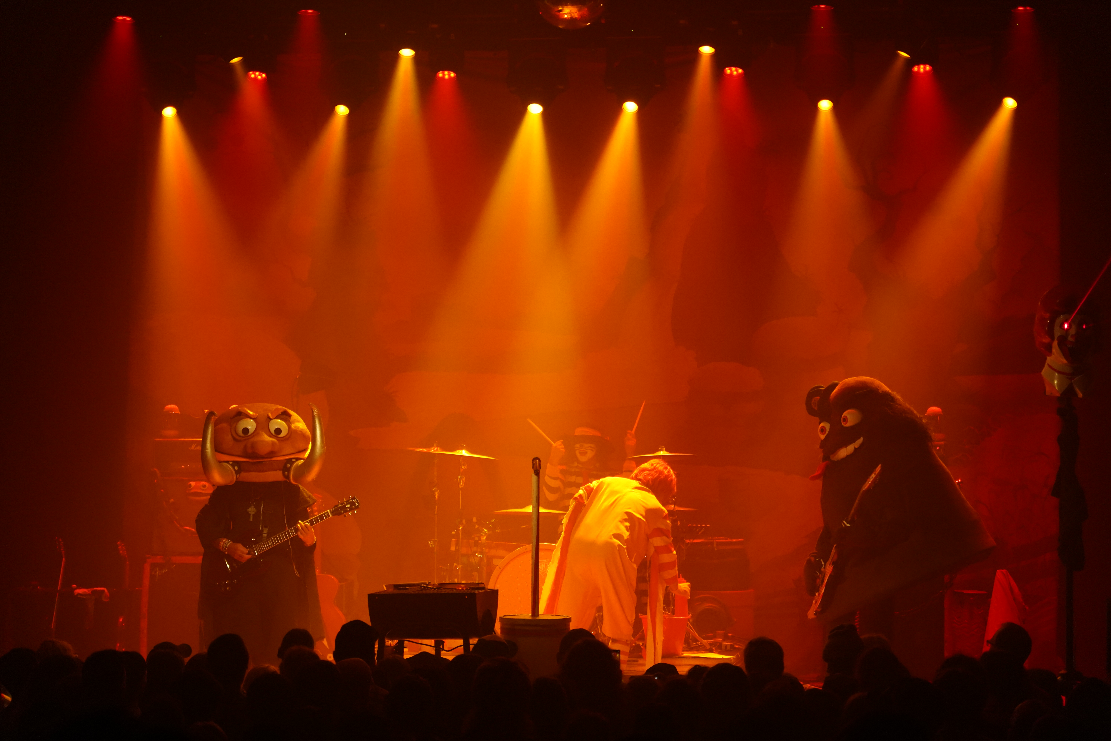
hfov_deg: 19.5
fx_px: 3240
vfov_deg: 13.0
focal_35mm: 105
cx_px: 556
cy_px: 370
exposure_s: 1/160
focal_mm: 105
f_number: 4
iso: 4000
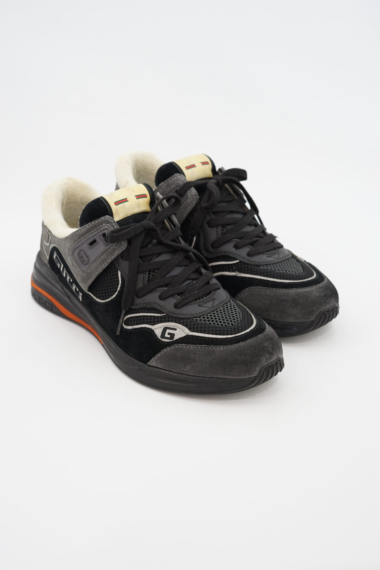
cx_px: 190
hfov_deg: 27.0
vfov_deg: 39.6
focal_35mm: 50
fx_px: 791
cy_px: 285
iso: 640
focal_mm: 50
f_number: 6.3
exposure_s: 1/10
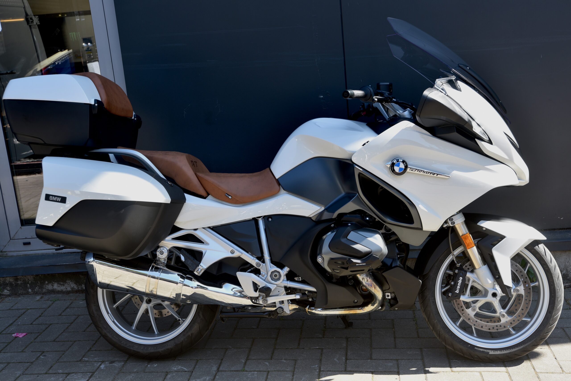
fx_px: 714
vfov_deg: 29.9
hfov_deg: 43.6
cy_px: 190
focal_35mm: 45
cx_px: 286
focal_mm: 45
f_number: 5
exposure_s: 1/100
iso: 100
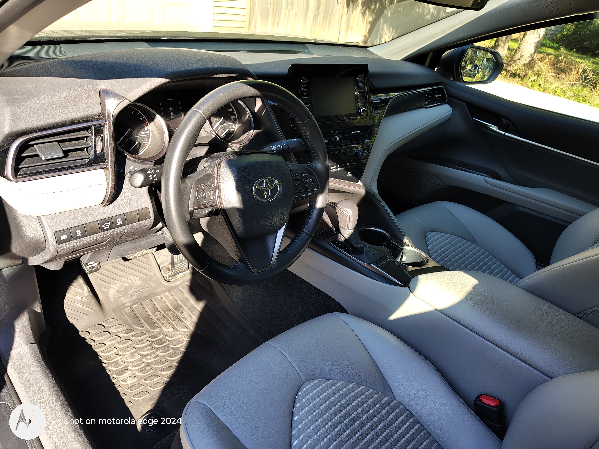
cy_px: 224
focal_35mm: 24
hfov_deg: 71.6
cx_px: 300
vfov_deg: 56.8
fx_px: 415
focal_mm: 5.56
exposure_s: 1/120
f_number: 1.8
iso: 140
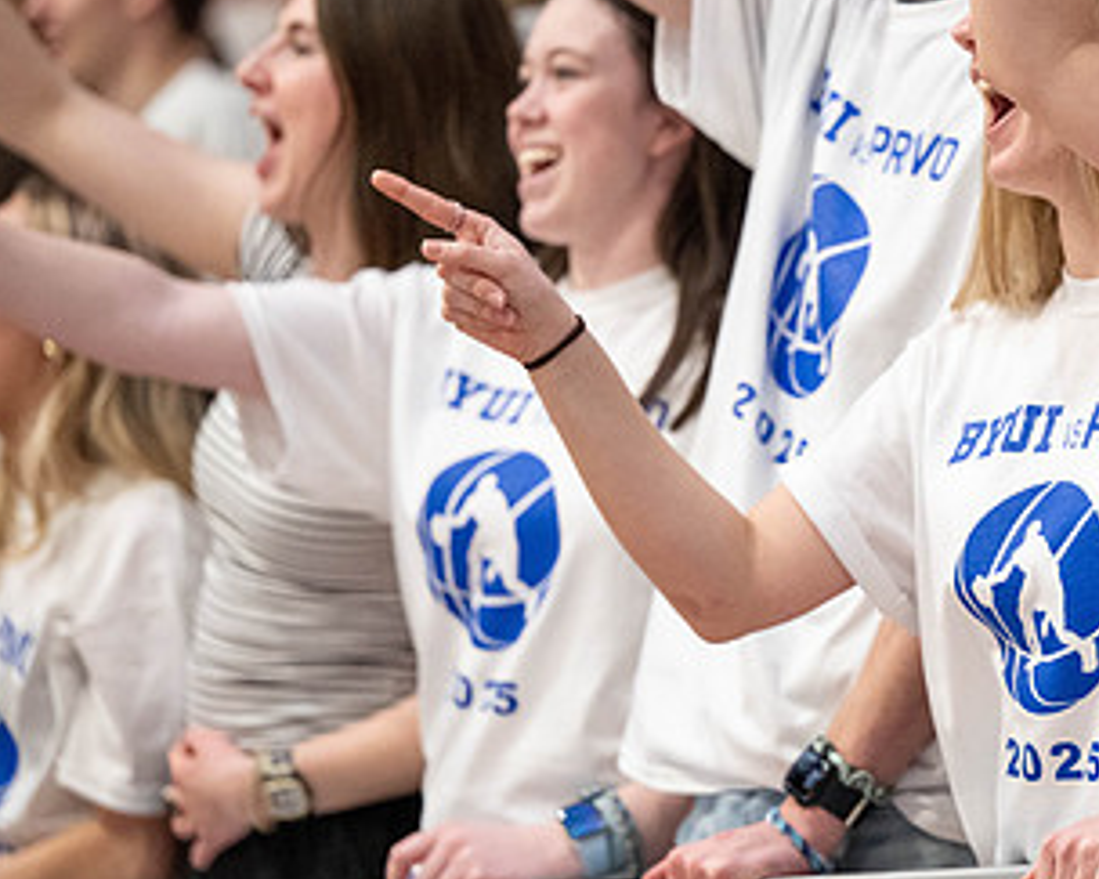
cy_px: 382
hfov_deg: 8.3
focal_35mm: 233
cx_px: 915
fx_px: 7576
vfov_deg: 6.6
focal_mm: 130
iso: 4000
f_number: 2.8
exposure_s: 1/250
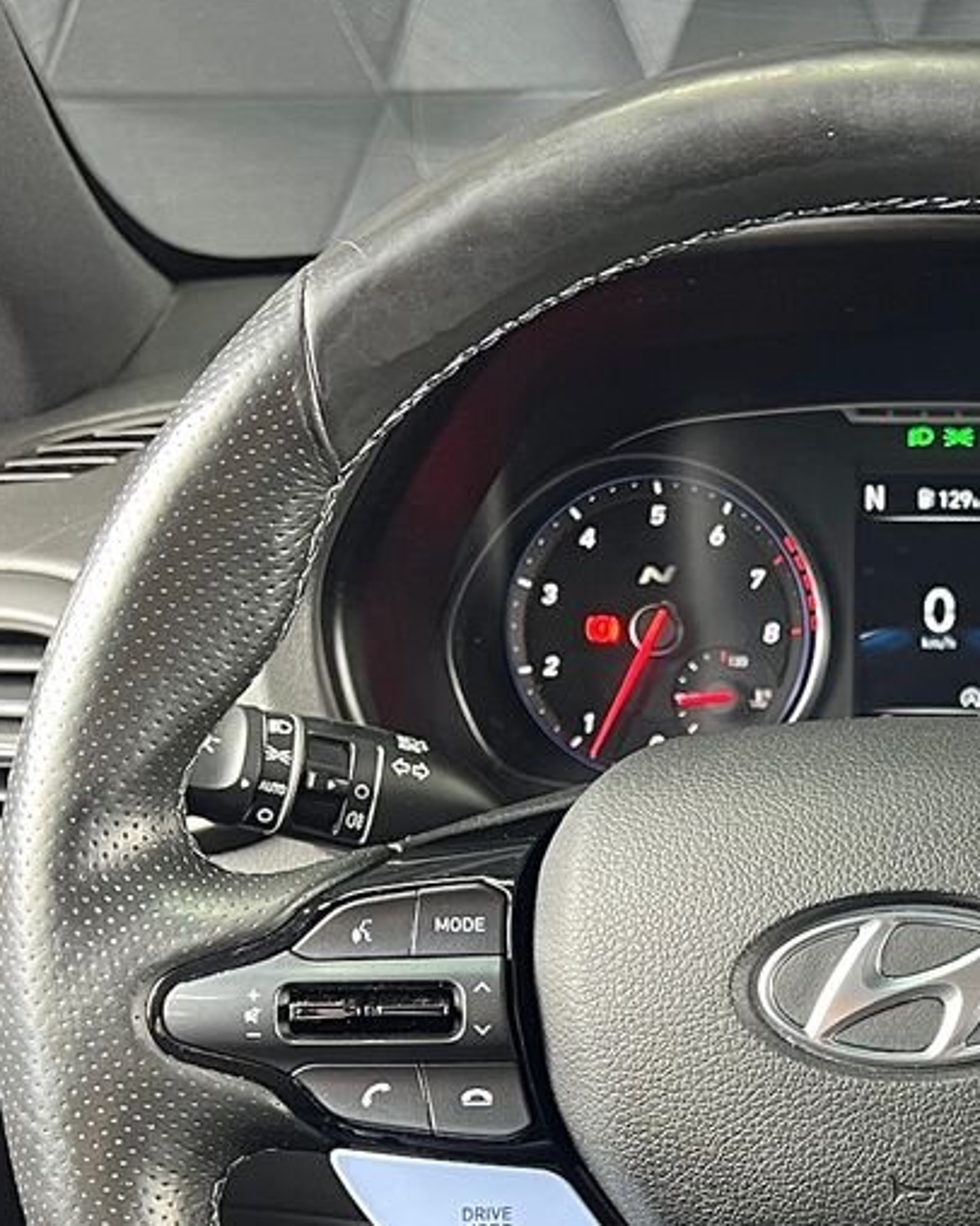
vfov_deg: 30.6
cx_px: 893
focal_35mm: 60
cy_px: 992
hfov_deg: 24.6
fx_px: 2177
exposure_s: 1/50
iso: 250
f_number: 1.5
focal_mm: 5.7
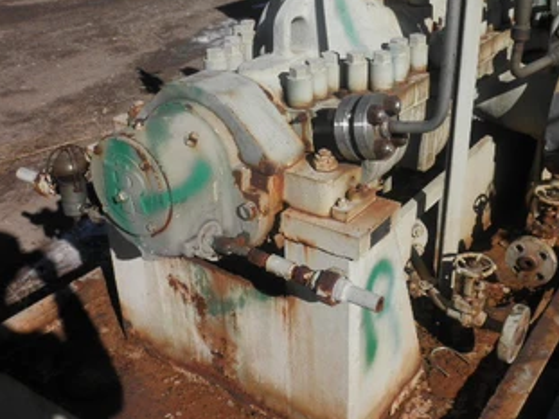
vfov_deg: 32.0
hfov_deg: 41.9
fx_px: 726
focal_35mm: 45
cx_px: 331
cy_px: 156
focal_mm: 6.1
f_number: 9.1
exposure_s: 1/250
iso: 64
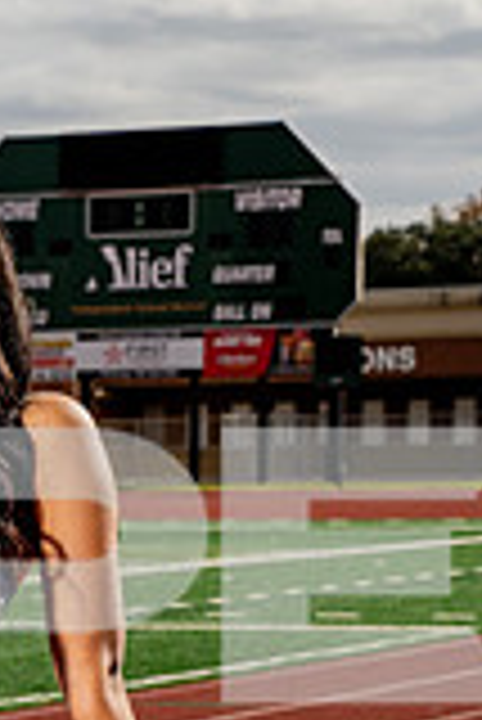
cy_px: 886
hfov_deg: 6.9
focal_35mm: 197
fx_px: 3948
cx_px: -135
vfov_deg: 10.3
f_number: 8
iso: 160
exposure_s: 1/1250
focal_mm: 70
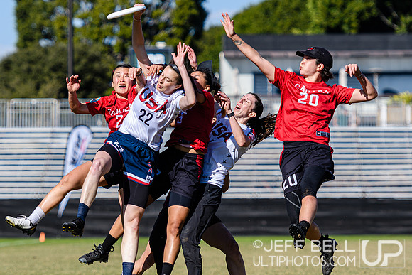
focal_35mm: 305
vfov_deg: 4.5
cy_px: 89
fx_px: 3496
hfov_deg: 6.7
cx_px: 174
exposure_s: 1/2000
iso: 100
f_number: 3.2
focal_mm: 145
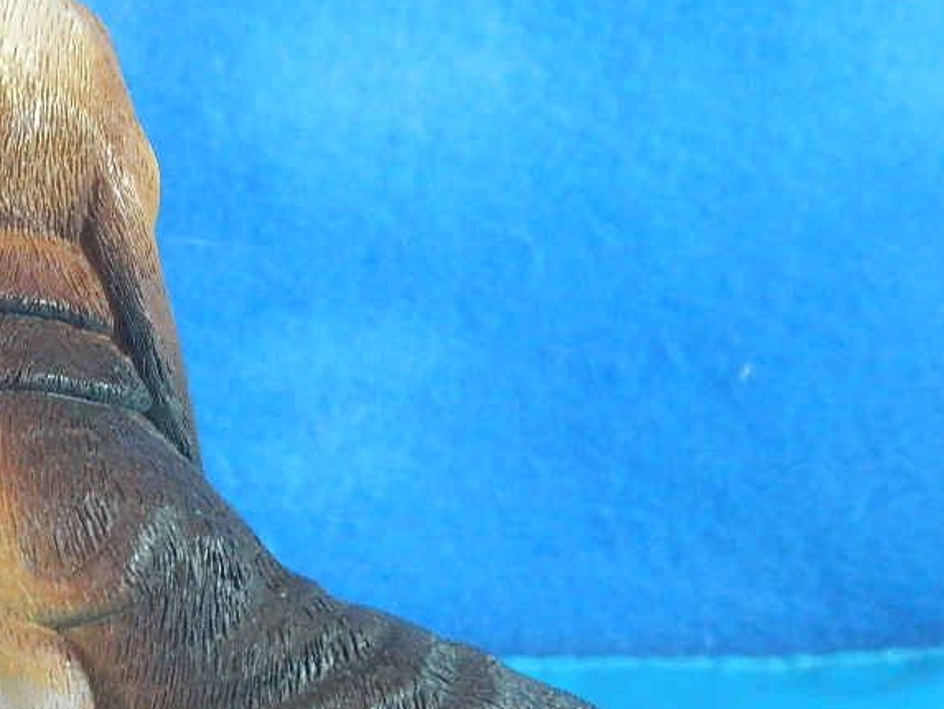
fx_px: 3410
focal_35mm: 125
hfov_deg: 15.6
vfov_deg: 11.9
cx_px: 176
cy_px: 457
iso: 400
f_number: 4
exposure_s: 1/20
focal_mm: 12.6
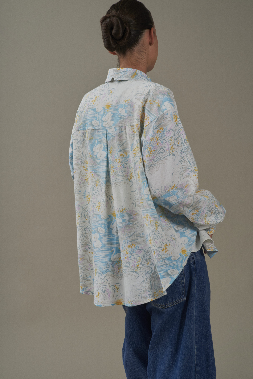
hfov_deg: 13.1
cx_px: 126
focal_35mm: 105
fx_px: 1106
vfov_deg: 19.4
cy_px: 190
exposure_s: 1/160
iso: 200
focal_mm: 105
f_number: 11
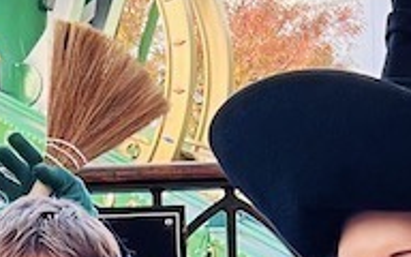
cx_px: 77
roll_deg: +2.5
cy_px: 563
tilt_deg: -6.4
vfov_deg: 8.3
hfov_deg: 14.1
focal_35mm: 147
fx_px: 1647
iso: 125
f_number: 1.5
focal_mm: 5.7
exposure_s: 1/64
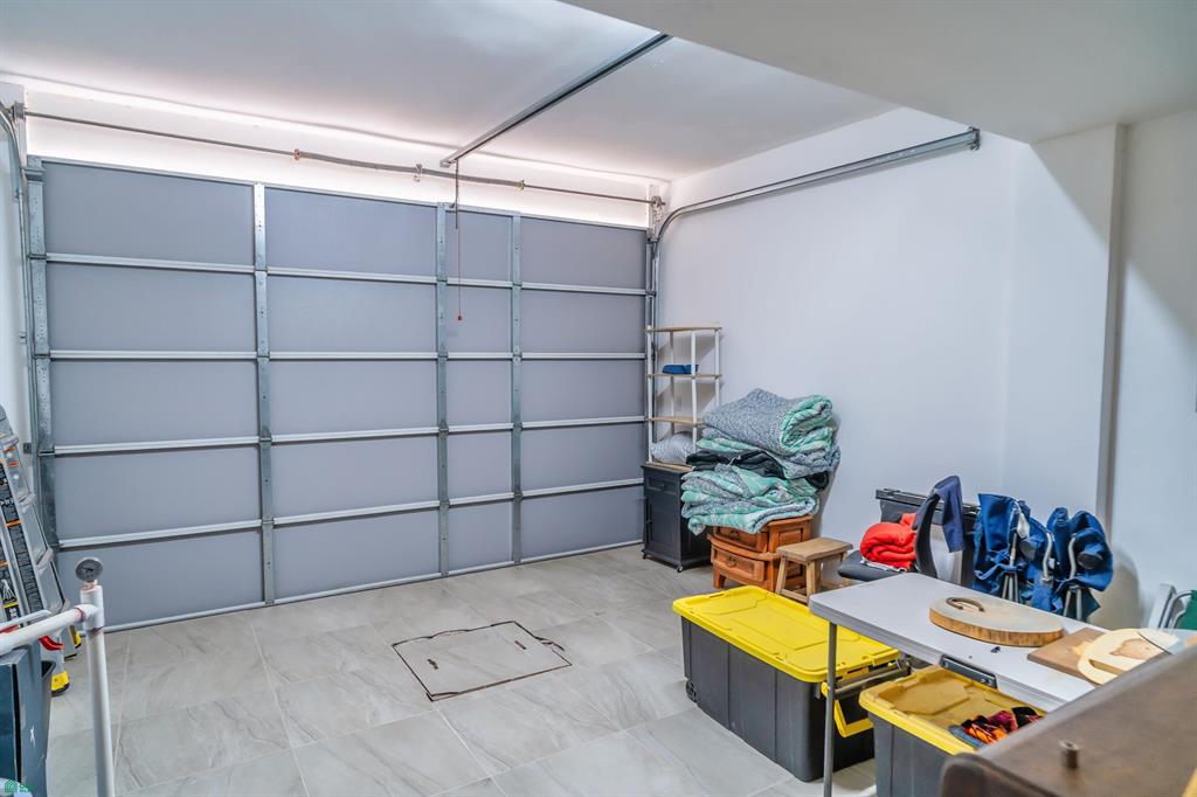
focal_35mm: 20
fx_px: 665
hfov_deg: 84.0
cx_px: 598
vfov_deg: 61.9
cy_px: 398
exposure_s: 1/25
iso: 500
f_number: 4.5
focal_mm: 20
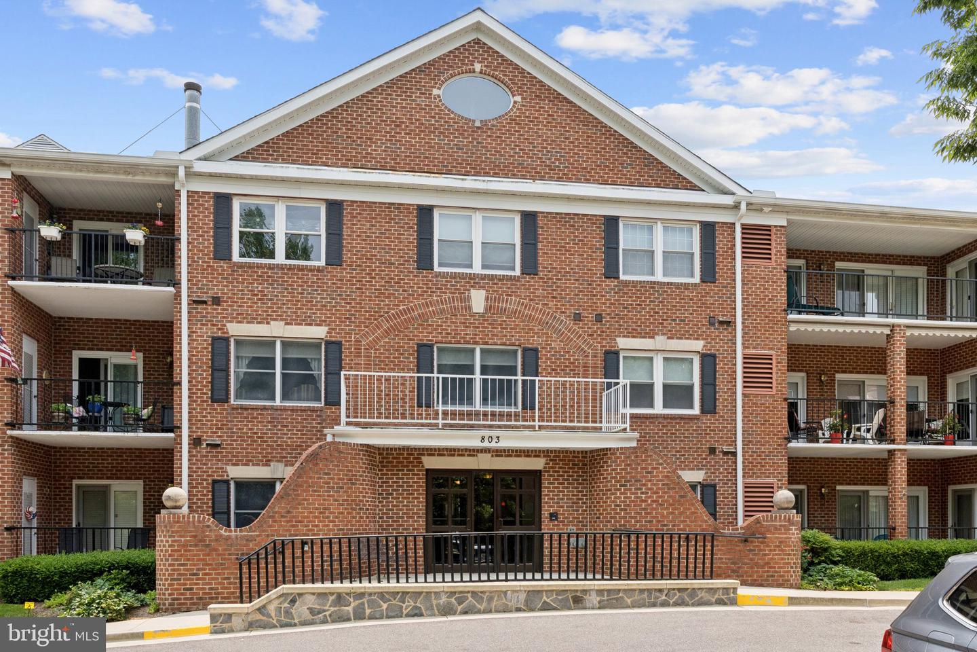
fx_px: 733
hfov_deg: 67.4
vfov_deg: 47.9
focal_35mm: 27
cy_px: 326
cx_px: 488
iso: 200
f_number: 9
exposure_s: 1/250
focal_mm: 18
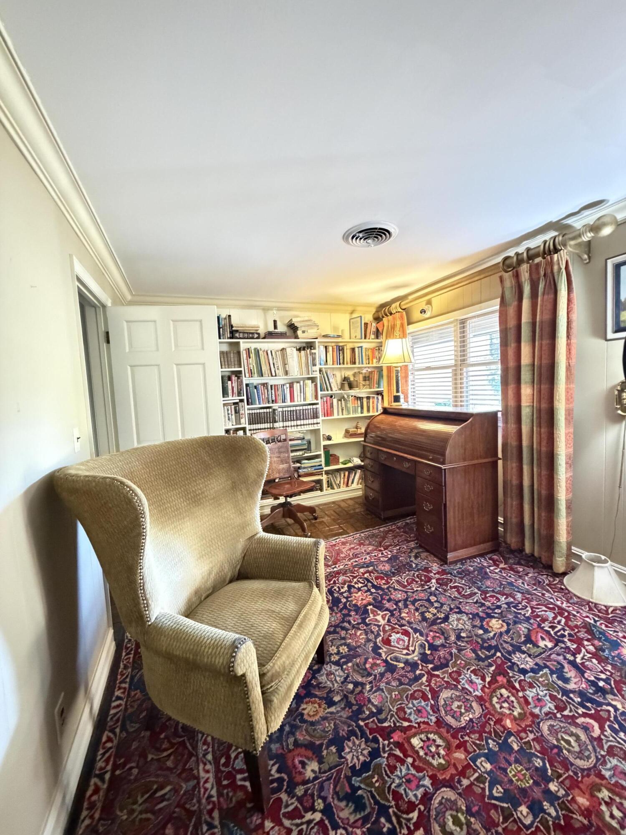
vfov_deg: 102.1
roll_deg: +2.6
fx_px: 338
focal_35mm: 14
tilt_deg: -5.2
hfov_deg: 85.7
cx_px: 313
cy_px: 418
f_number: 2.2
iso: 2500
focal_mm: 2.22
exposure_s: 1/30
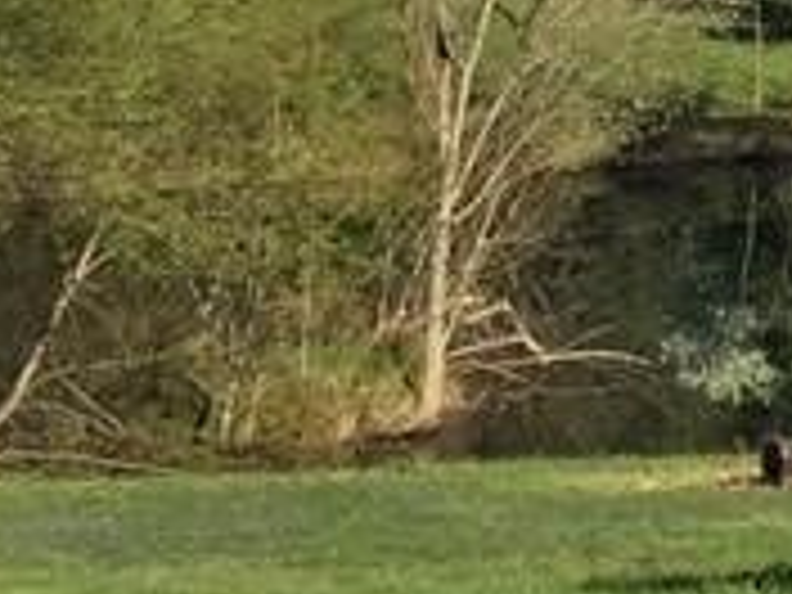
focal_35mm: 169
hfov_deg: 9.7
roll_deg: -1.9
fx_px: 3867
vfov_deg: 8.4
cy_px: -518
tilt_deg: +3.6
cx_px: 2138
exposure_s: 1/1582
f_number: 2.2
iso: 32
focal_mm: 4.15
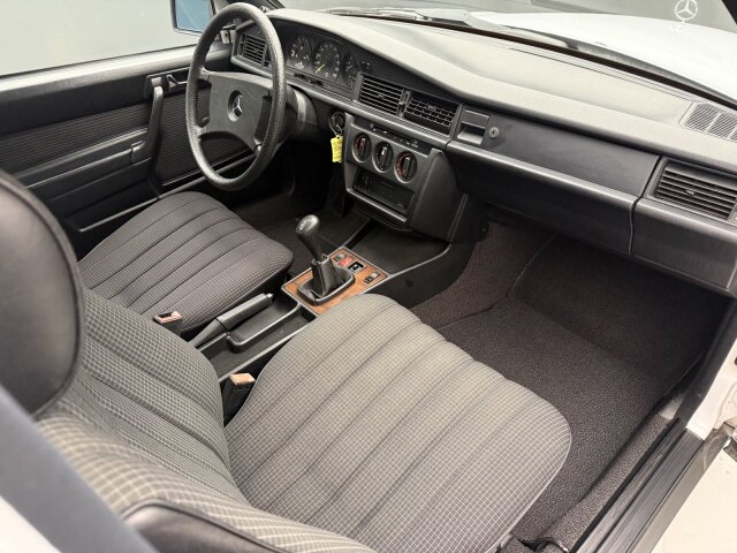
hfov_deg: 71.6
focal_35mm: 24
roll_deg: +1.6
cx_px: 368
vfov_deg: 56.8
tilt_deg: -37.2
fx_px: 511
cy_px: 276
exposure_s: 1/33
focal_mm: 6.76
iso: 640
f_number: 1.78
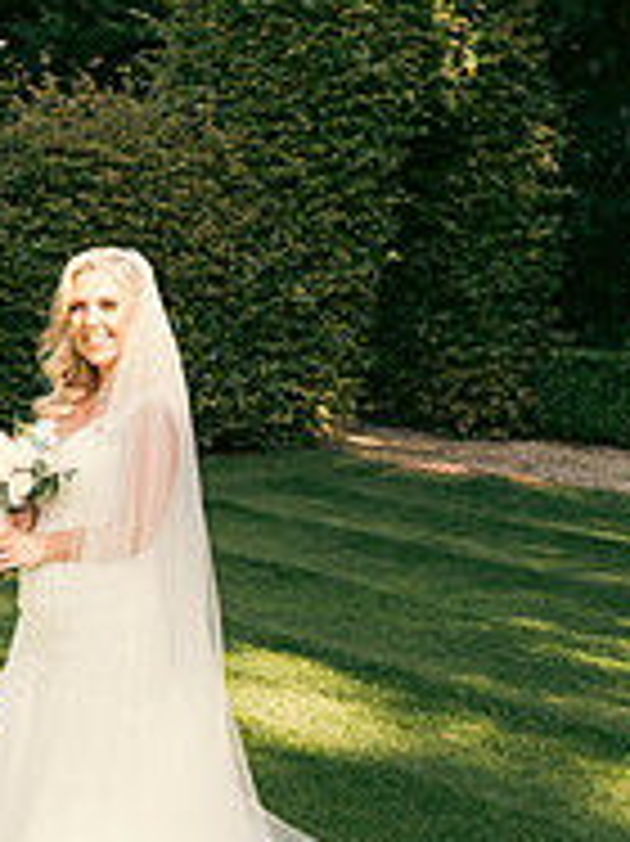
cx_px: 288
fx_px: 1798
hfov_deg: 19.9
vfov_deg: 26.3
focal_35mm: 74
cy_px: 419
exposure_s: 1/500
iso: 250
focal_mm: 32
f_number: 3.5
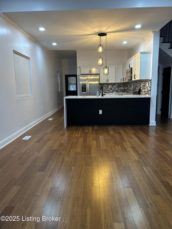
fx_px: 172
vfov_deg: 67.3
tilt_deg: -9.1
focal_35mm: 26
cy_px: 114
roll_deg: +0.9
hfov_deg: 53.0
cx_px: 86
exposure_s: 1/60
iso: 80
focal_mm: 5.7
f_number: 1.5
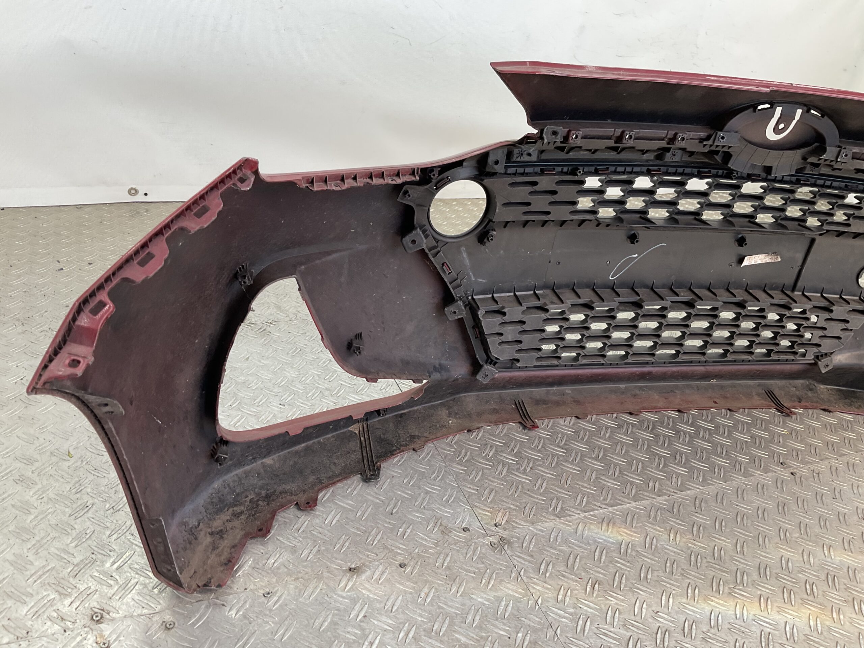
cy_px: 324
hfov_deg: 61.7
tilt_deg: -30.0
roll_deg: -12.8
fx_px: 724
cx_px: 432
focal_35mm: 29
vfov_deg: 48.2
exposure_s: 1/120
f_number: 1.8
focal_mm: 3
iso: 32
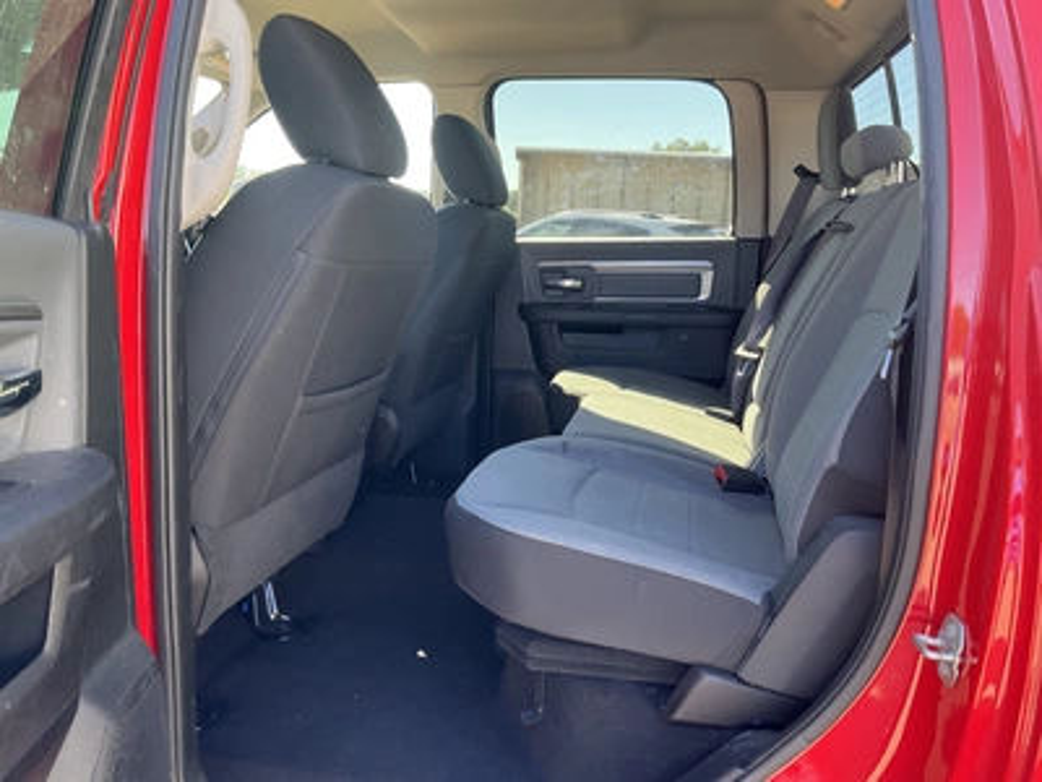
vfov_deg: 48.2
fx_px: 873
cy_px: 391
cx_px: 521
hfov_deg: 61.7
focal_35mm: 29
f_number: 1.8
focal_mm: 3
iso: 64
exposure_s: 1/122
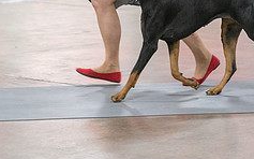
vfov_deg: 5.0
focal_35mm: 264
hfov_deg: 7.9
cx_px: 171
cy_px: -35
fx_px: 1827
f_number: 2.8
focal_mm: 106
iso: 6400
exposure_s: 1/320
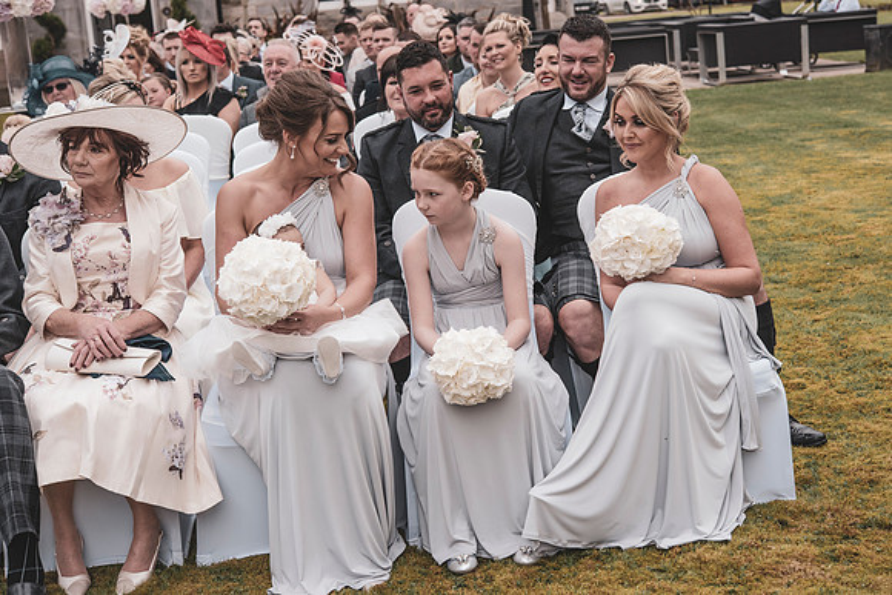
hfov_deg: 31.1
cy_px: 274
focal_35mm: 65
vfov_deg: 21.0
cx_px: 481
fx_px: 1602
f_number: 5.6
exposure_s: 1/1000
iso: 400
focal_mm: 60
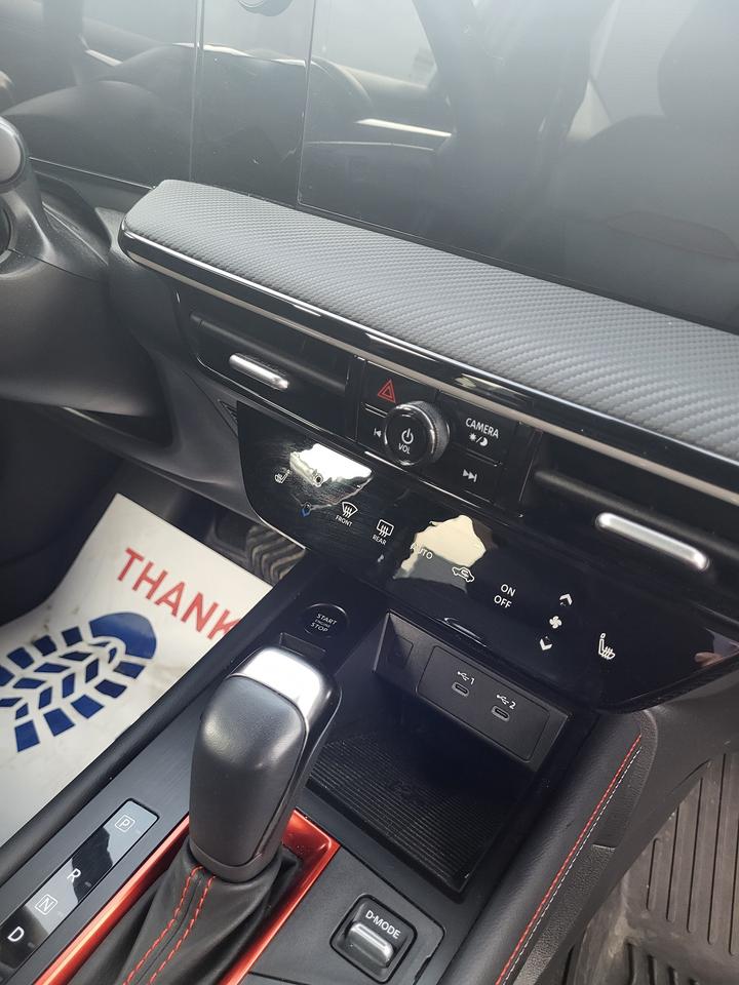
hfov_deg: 53.1
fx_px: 740
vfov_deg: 67.3
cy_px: 492
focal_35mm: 26
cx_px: 370
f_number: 1.8
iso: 250
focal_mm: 5.4
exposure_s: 1/120
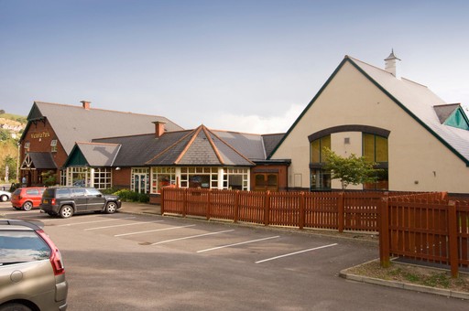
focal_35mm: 33
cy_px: 156
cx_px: 234
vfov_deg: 39.9
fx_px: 429
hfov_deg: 57.3
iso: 400
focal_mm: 22
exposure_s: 1/320
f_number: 8
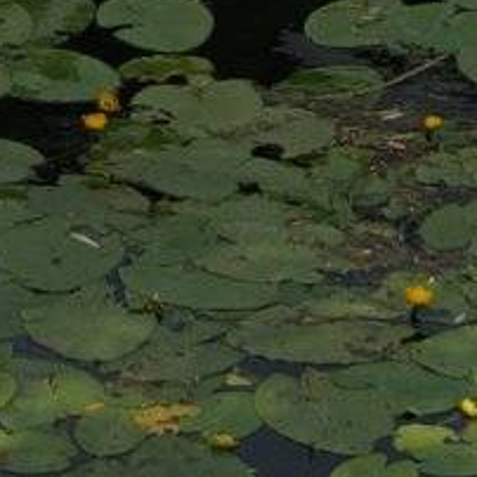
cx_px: -85
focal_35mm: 302
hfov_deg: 5.8
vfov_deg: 5.5
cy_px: -763
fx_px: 4708
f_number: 7.1
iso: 200
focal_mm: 30
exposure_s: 1/800
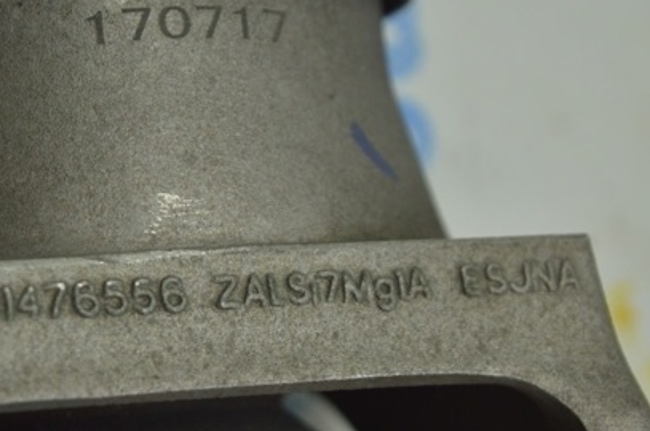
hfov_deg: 15.7
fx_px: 2340
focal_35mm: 130
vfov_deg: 10.5
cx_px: 150
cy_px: 269
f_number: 5.6
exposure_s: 1/40
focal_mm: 55
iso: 400
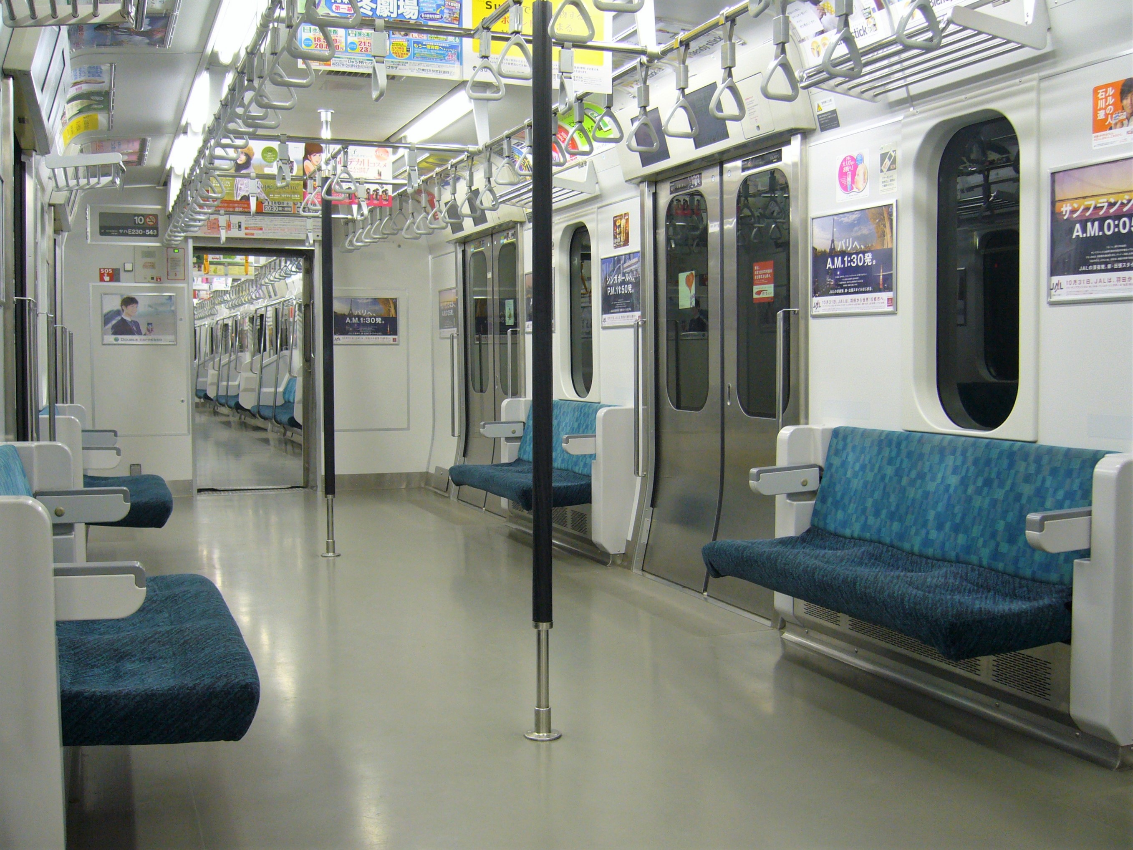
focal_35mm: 35
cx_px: 566
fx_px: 1146
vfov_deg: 40.7
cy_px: 425
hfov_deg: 52.6
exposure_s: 1/15
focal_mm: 5.8
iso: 125
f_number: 2.8
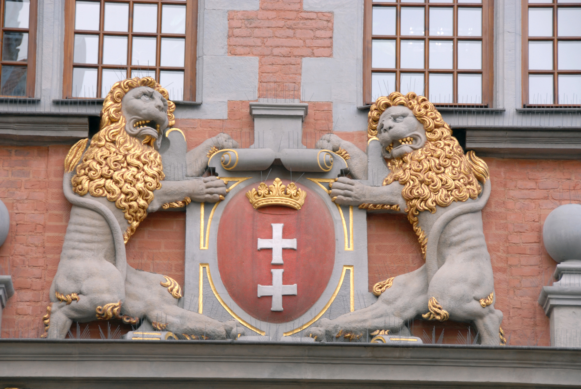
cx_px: 290
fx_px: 2545
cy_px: 194
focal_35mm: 158
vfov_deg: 8.7
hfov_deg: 13.0
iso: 100
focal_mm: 105
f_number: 8
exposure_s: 1/30
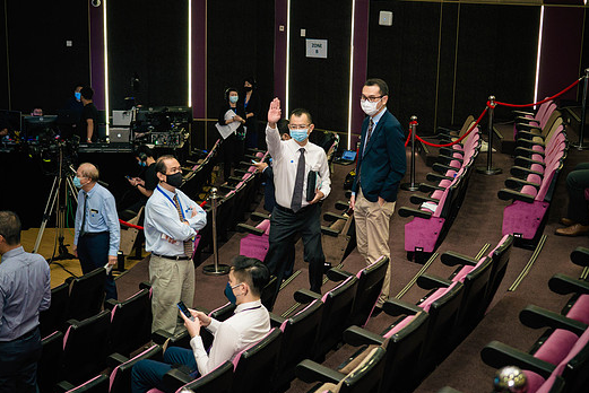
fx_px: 966
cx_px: 262
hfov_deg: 33.9
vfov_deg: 23.0
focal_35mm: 59
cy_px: 182
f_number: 1.8
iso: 1250
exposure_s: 1/100
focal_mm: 25
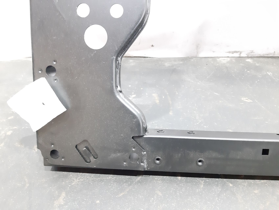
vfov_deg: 51.3
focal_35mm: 27
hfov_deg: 65.3
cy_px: 105
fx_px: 218
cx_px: 140
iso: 1000
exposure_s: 1/20
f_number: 1.7
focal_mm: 3.93
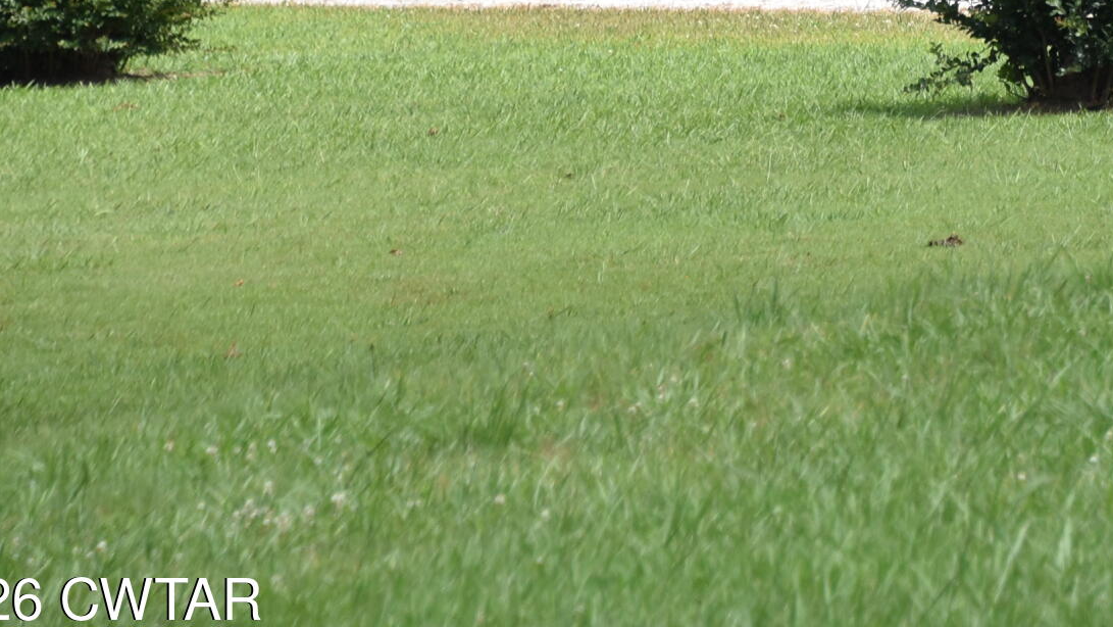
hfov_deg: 5.0
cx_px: 1399
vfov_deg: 2.8
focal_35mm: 432
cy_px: -328
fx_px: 12751
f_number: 5.6
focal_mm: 100
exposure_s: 1/500
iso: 200
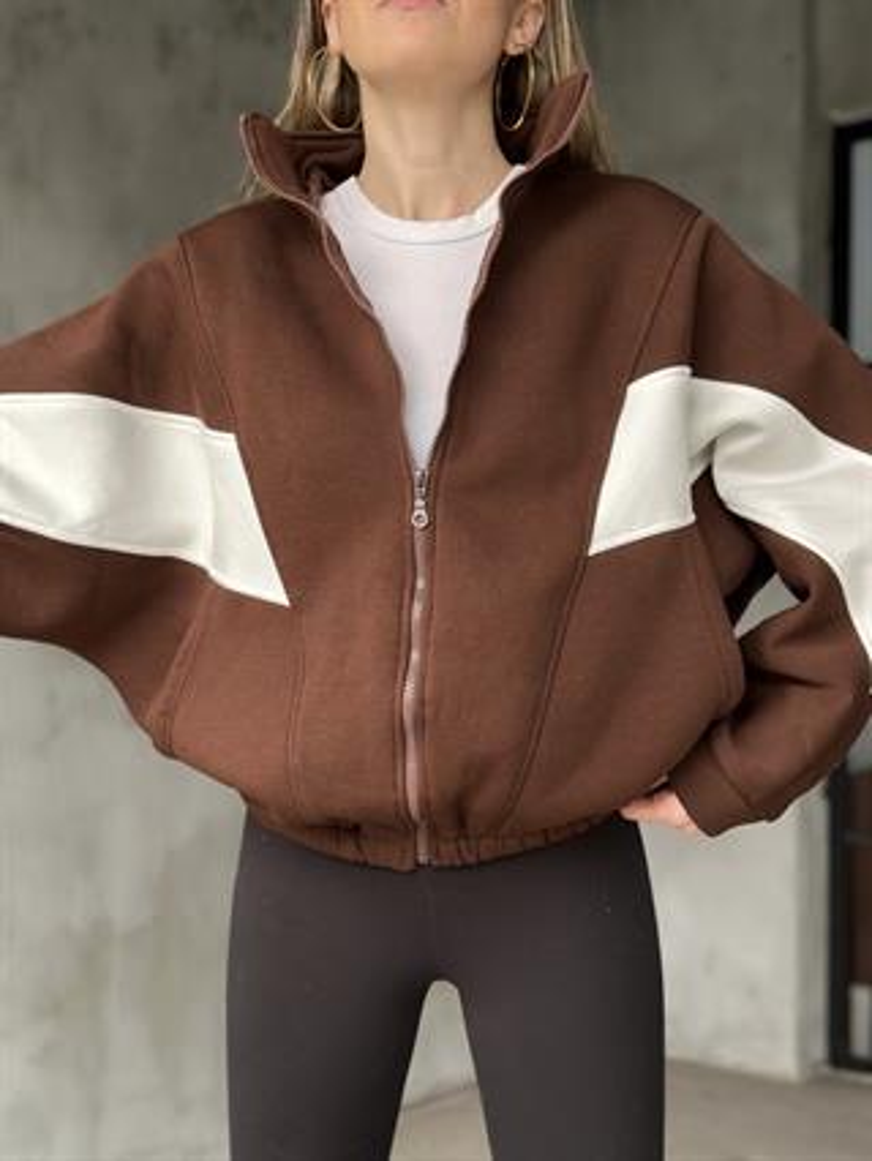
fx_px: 1611
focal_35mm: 48
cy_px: 580
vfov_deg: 39.6
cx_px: 436
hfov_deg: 30.3
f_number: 1.78
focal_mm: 6.86
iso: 160
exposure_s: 1/60
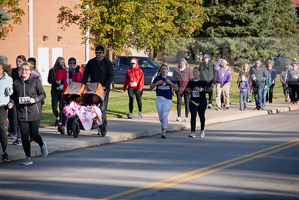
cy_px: 100
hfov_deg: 11.7
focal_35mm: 175
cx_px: 150
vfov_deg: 7.9
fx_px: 1454
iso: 200
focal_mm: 175
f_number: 4.5
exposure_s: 1/640
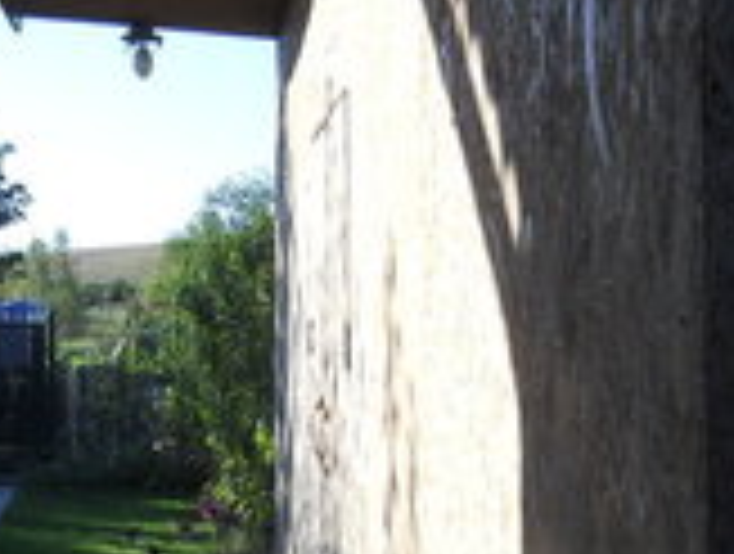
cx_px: 68
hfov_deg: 21.7
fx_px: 1870
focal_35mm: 88
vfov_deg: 16.8
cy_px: 399
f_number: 5.5
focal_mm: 6.72
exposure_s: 1/160
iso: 80
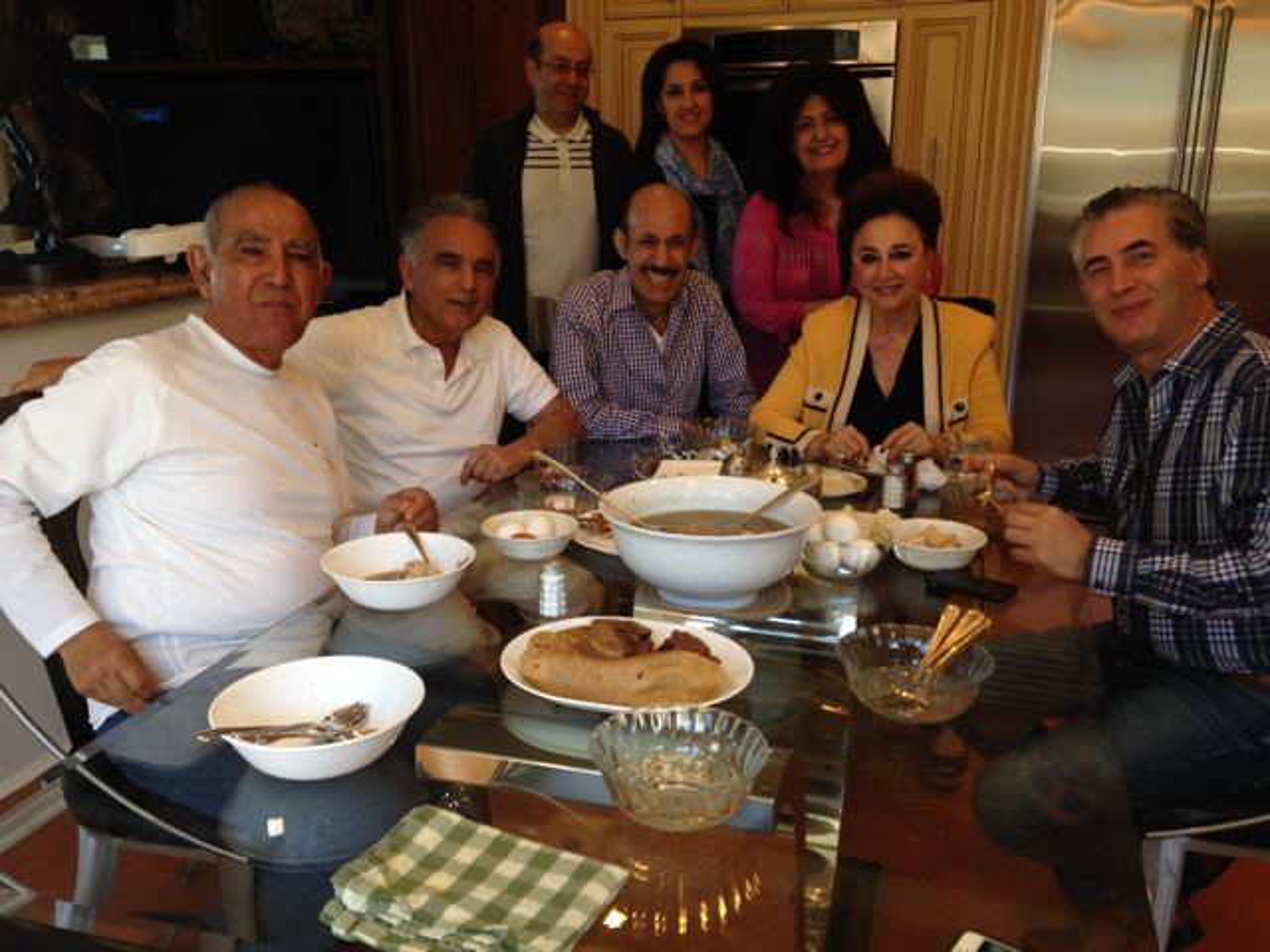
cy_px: 476
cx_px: 635
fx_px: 1211
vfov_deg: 42.9
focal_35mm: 33
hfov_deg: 55.4
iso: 50
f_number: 2.4
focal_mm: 4.12
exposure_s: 1/50
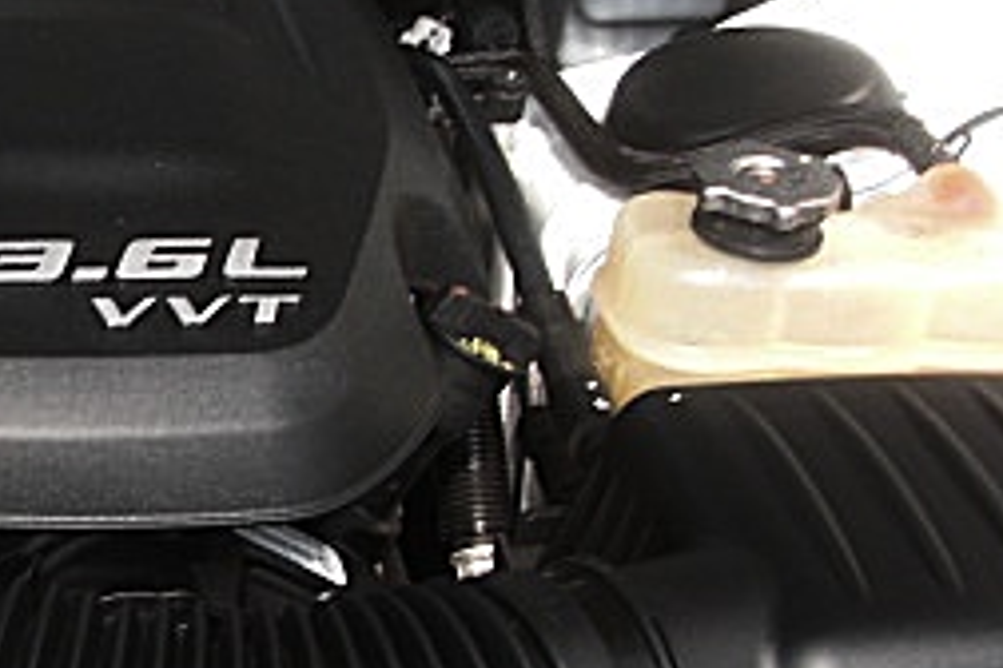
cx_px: -227
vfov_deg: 14.4
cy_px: 394
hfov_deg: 20.0
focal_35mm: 95
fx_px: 2647
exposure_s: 1/200
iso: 50
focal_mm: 6.3
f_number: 2.8
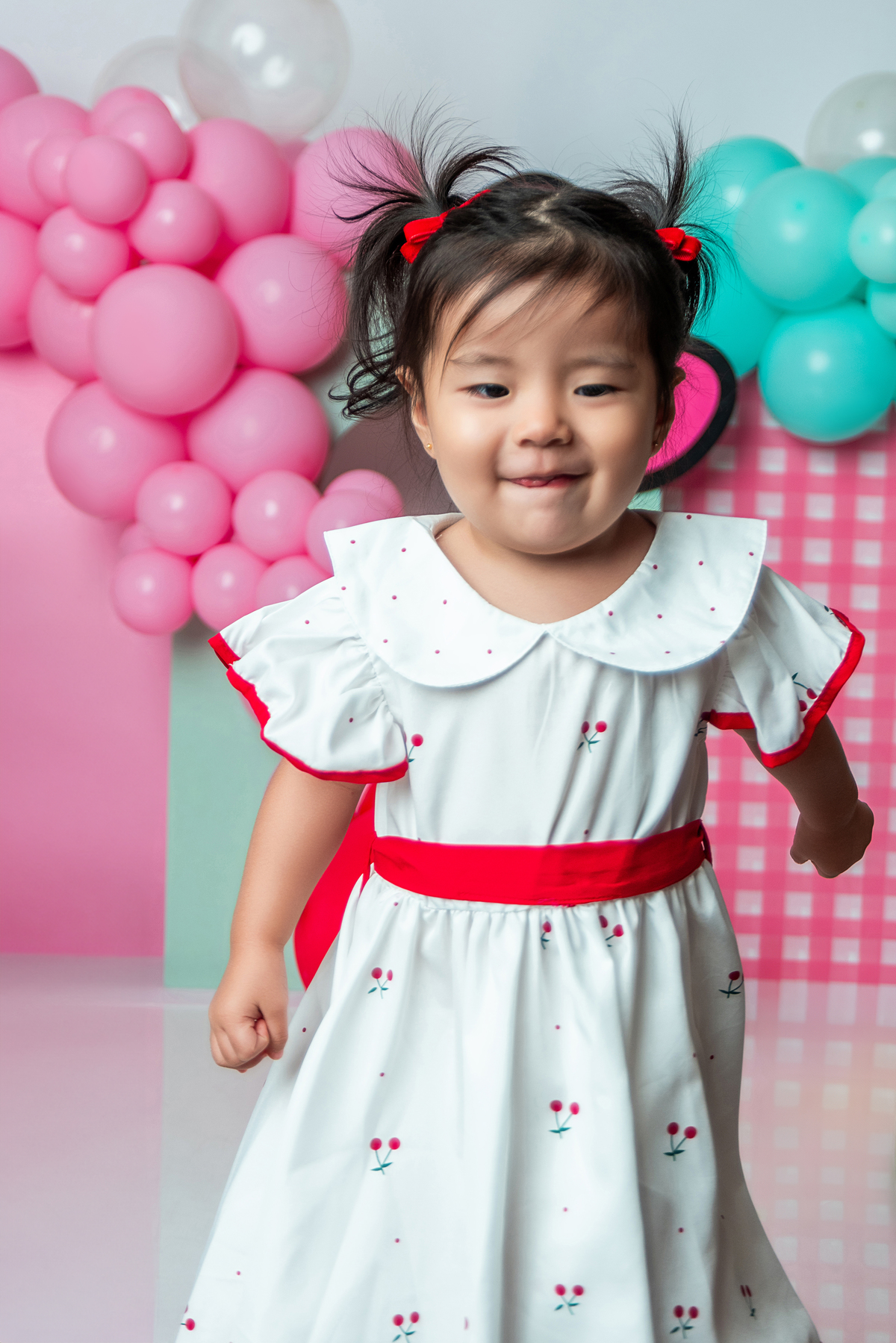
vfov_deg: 43.6
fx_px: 1680
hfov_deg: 29.9
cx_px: 448
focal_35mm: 45
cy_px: 672
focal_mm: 45
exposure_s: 1/160
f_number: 4.5
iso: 250
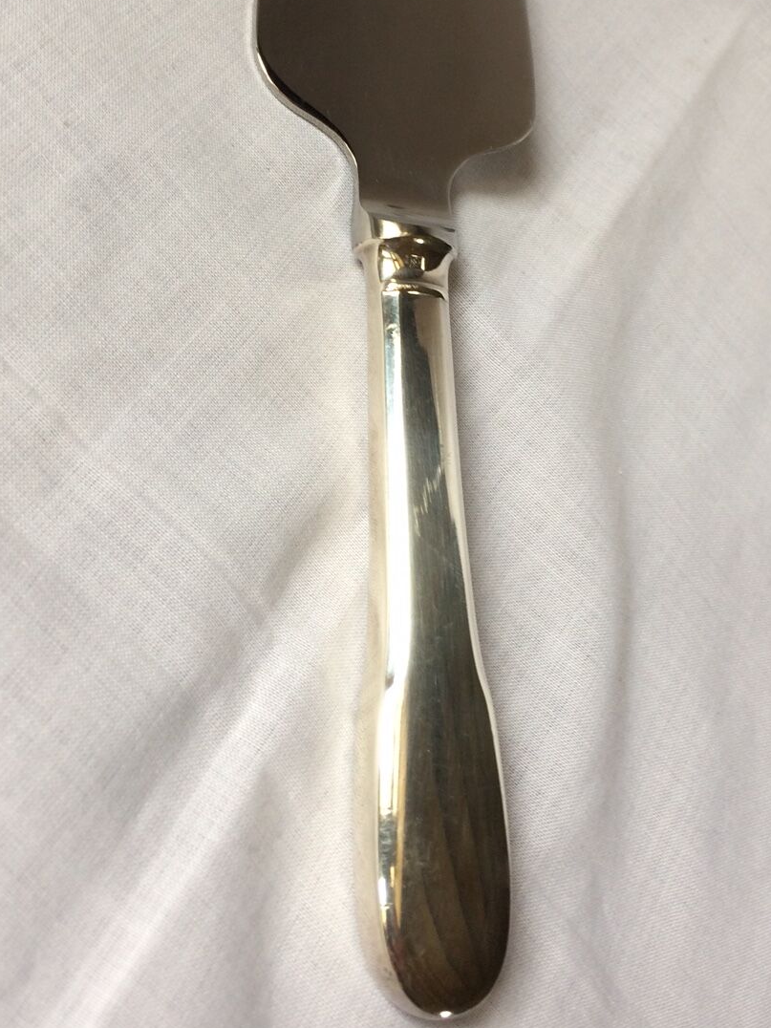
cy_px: 291
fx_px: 1307
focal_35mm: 44
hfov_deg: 32.9
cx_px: 381
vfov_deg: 42.0
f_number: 2.2
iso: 40
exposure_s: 1/50
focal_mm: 4.15
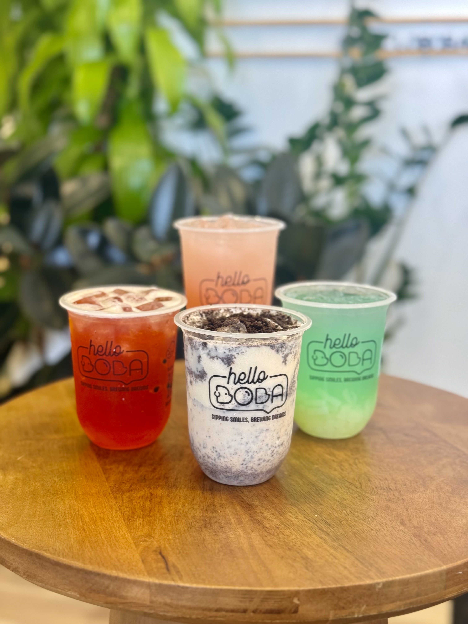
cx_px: 234
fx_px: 865
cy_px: 312
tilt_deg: -12.4
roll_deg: -0.7
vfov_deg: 39.7
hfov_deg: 30.3
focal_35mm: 48
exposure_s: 1/60
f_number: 1.78
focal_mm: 6.76
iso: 125
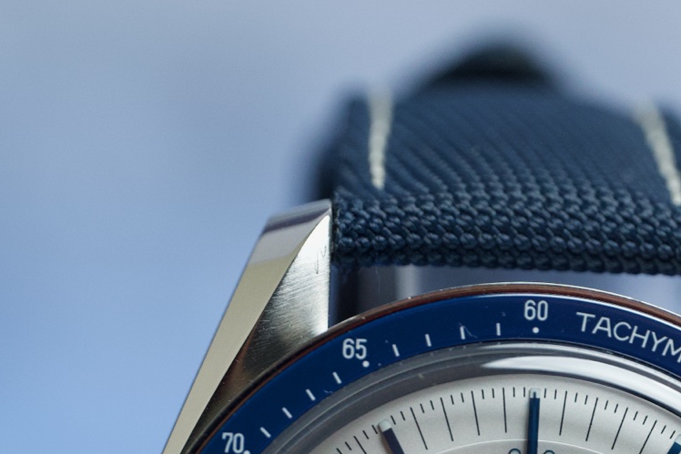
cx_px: 576
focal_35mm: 433
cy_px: 647
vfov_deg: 3.2
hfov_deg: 4.8
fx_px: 8192
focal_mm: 90
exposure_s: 1/250
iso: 640
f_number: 3.2
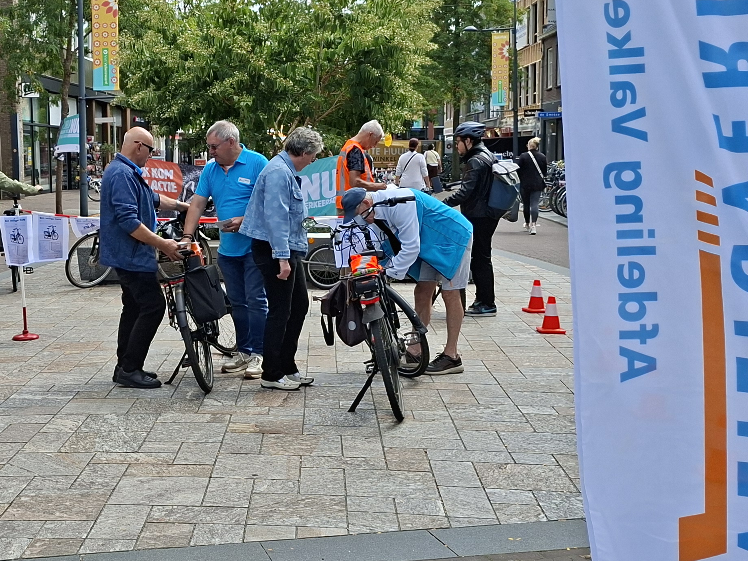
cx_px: 202
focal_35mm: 50
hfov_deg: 37.4
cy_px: 236
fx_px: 1080
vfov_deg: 29.1
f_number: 1.8
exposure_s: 1/1658
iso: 50
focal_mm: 5.54
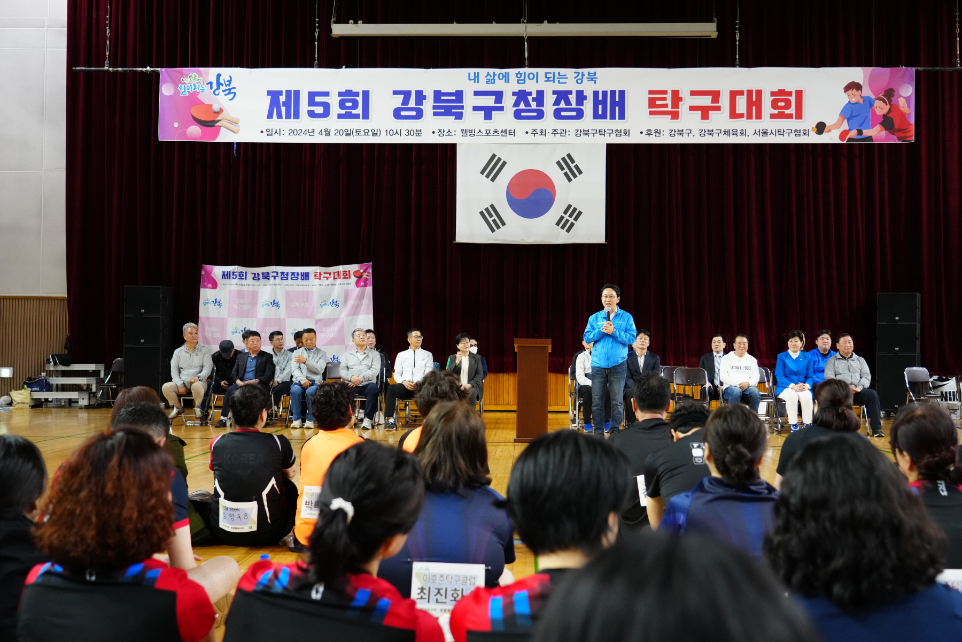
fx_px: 989
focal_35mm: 37
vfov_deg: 35.9
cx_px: 481
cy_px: 321
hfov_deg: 51.9
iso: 3200
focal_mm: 37
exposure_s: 1/250
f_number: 4
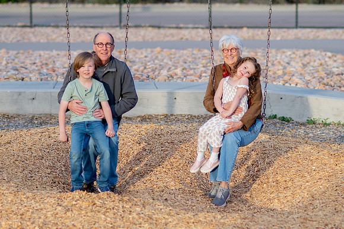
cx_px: 176
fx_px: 1453
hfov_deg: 13.5
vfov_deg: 9.0
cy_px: 117
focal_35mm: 152
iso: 200
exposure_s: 1/800
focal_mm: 85
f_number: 2.2
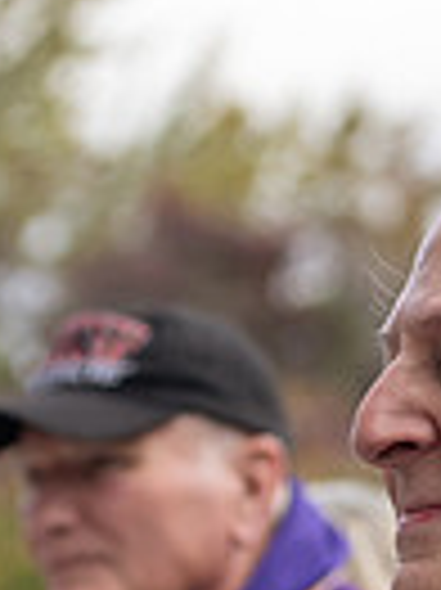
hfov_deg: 5.0
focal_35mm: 298
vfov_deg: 6.6
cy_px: 547
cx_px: 522
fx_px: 5070
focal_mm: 70
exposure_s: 1/320
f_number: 3.5
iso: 160
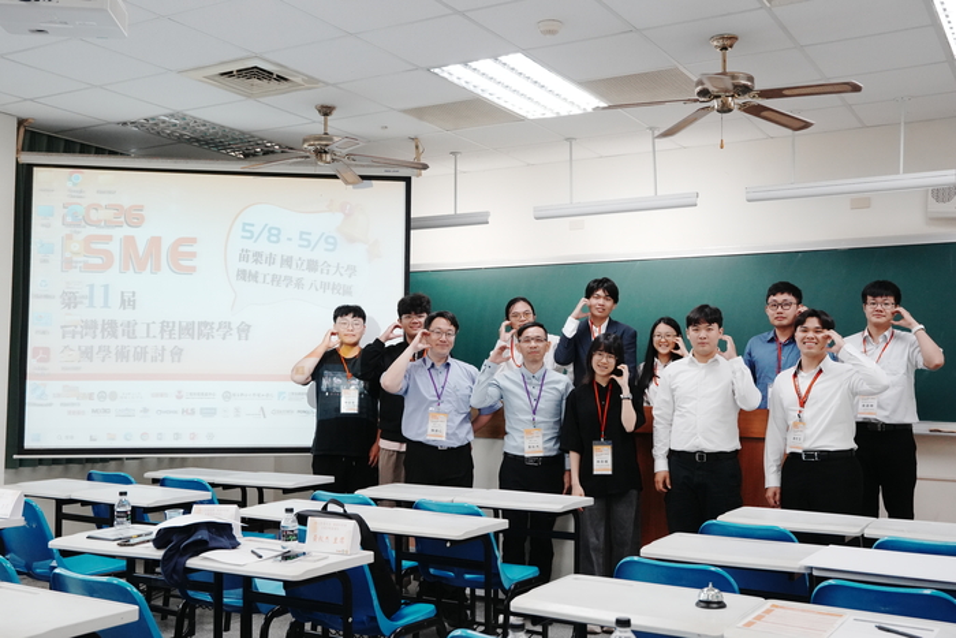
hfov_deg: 50.7
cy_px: 319
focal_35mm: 38
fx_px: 1009
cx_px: 478
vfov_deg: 35.1
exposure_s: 1/320
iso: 5000
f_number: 5.6
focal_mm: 38
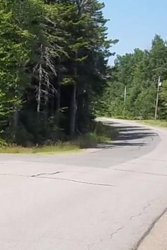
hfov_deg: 13.1
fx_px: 674
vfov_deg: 21.0
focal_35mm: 97
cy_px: 101
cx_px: -104
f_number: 8
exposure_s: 1/160
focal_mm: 6.5
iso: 80
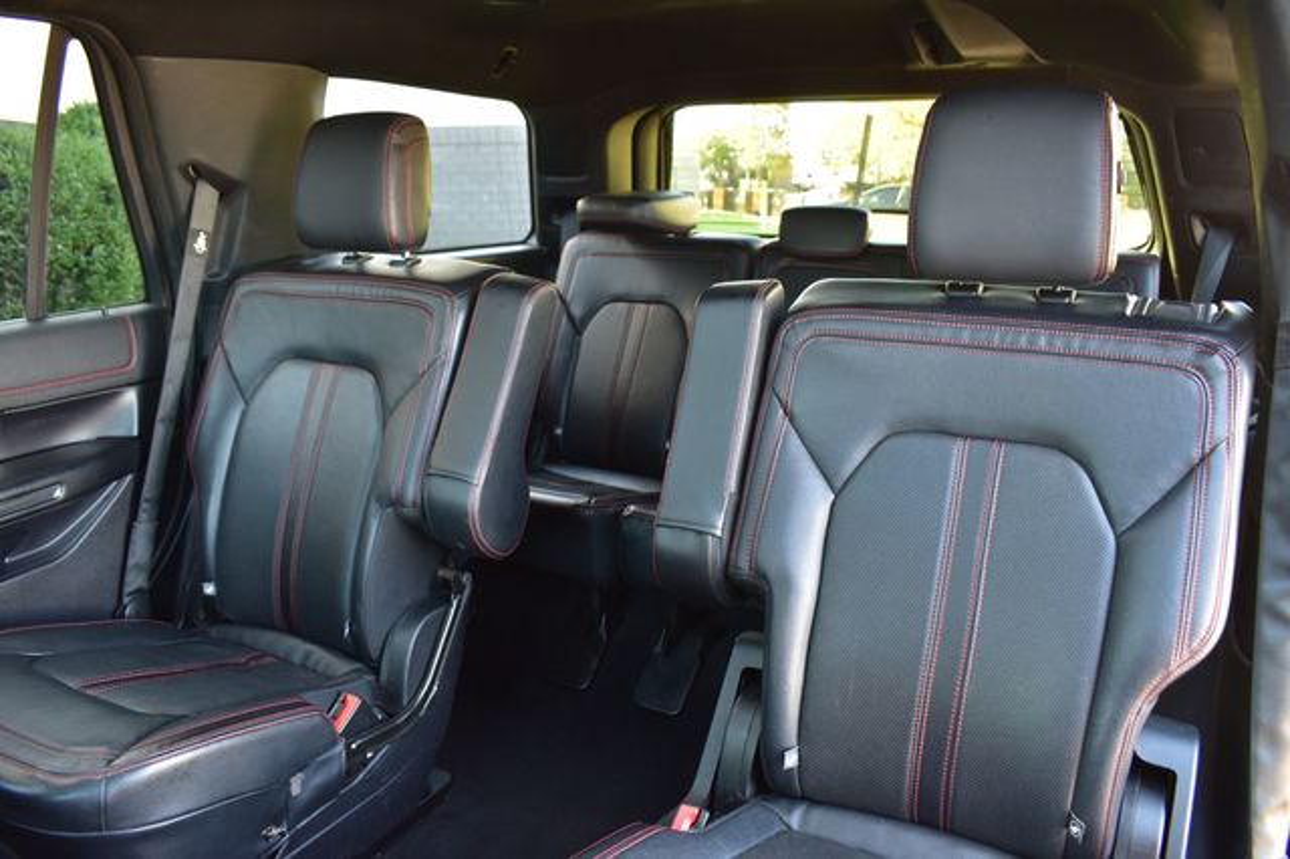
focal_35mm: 27
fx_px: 967
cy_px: 430
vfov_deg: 47.9
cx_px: 645
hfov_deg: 67.4
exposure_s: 1/15
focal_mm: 18
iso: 720
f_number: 6.3
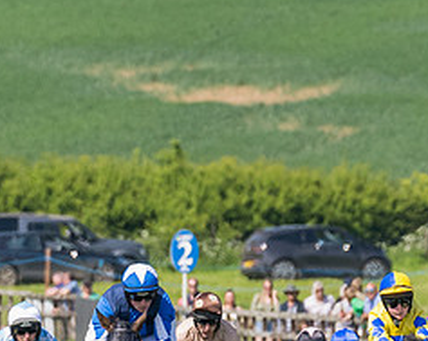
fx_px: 16029
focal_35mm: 1267
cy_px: 272
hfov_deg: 1.5
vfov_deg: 1.2
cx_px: 303
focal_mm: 200
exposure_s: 1/3200
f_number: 4
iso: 400
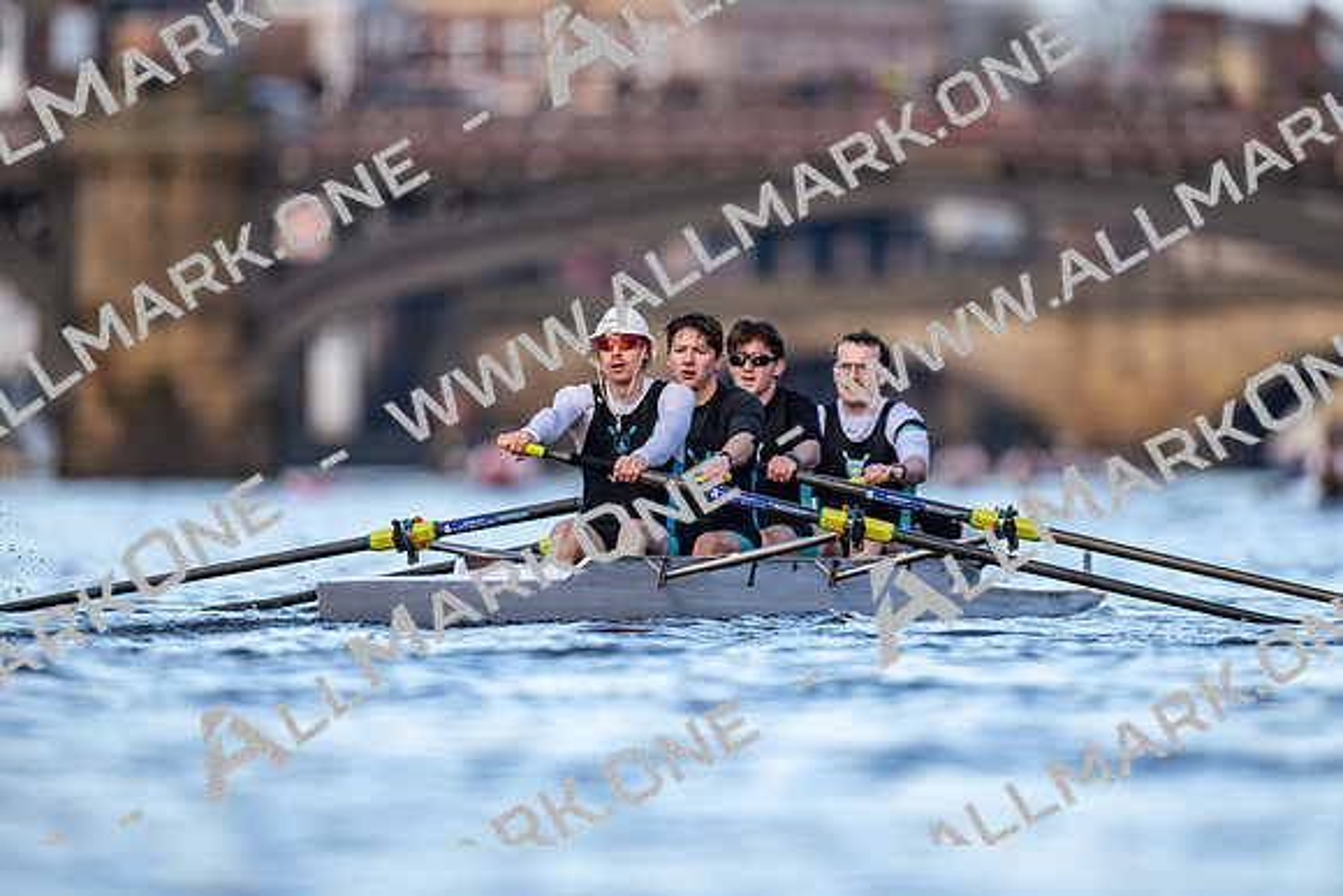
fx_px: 22388
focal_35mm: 600
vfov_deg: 2.3
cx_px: 672
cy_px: 448
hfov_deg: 3.4
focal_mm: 600
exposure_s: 1/2500
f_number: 4
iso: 1100
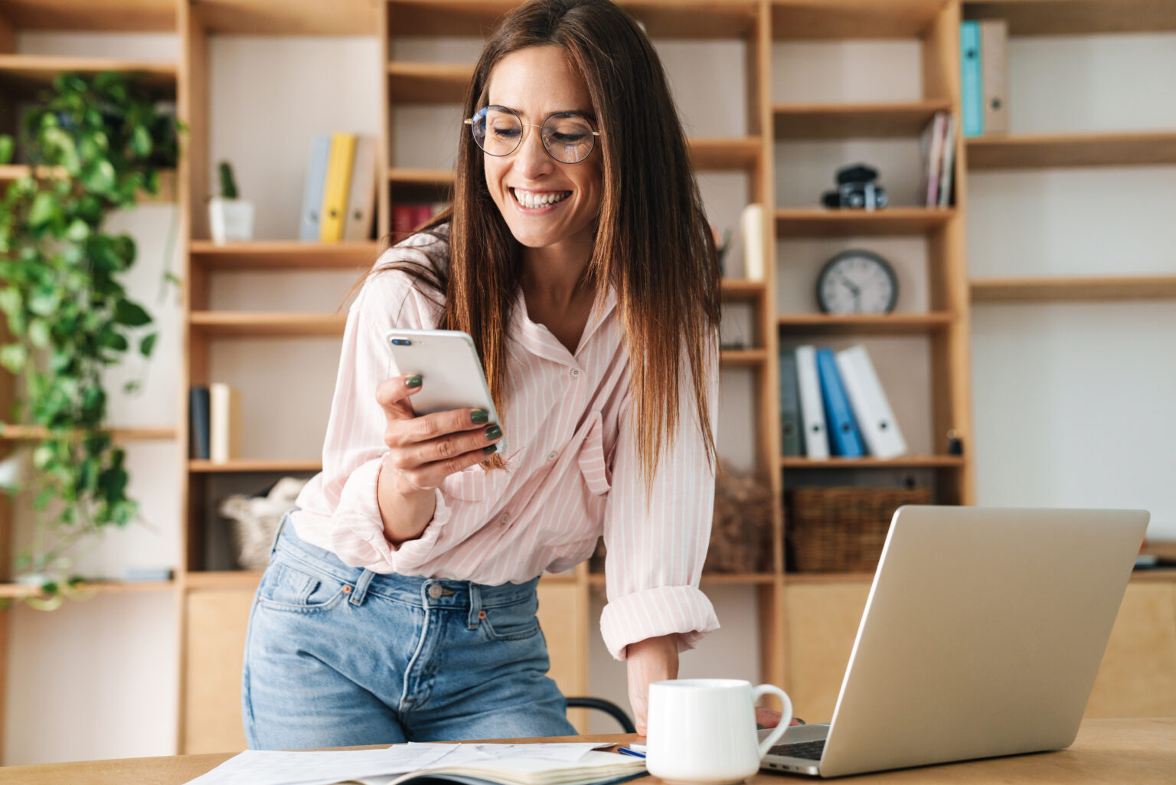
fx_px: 1634
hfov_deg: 39.6
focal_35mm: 50
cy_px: 392
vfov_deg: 27.0
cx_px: 588
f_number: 3.2
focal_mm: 50
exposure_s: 1/160
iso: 800
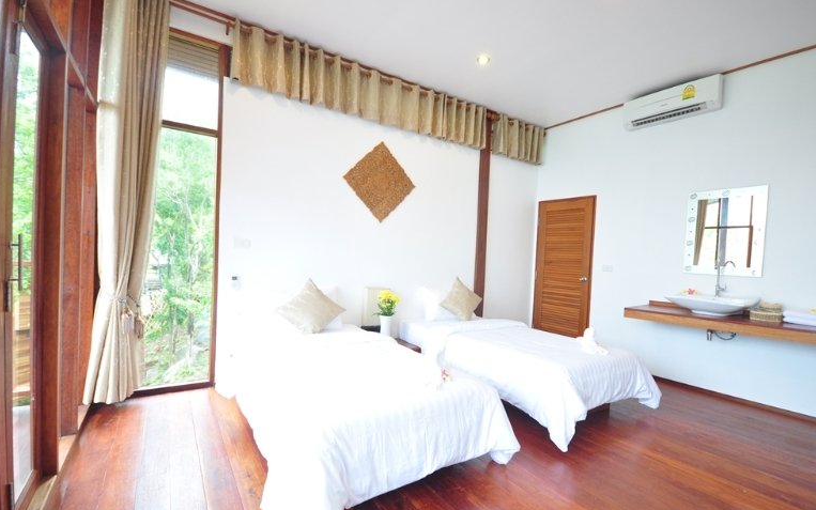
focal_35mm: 16
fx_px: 356
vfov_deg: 71.2
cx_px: 424
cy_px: 266
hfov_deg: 97.8
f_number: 4
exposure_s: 1/20
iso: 400
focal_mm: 10
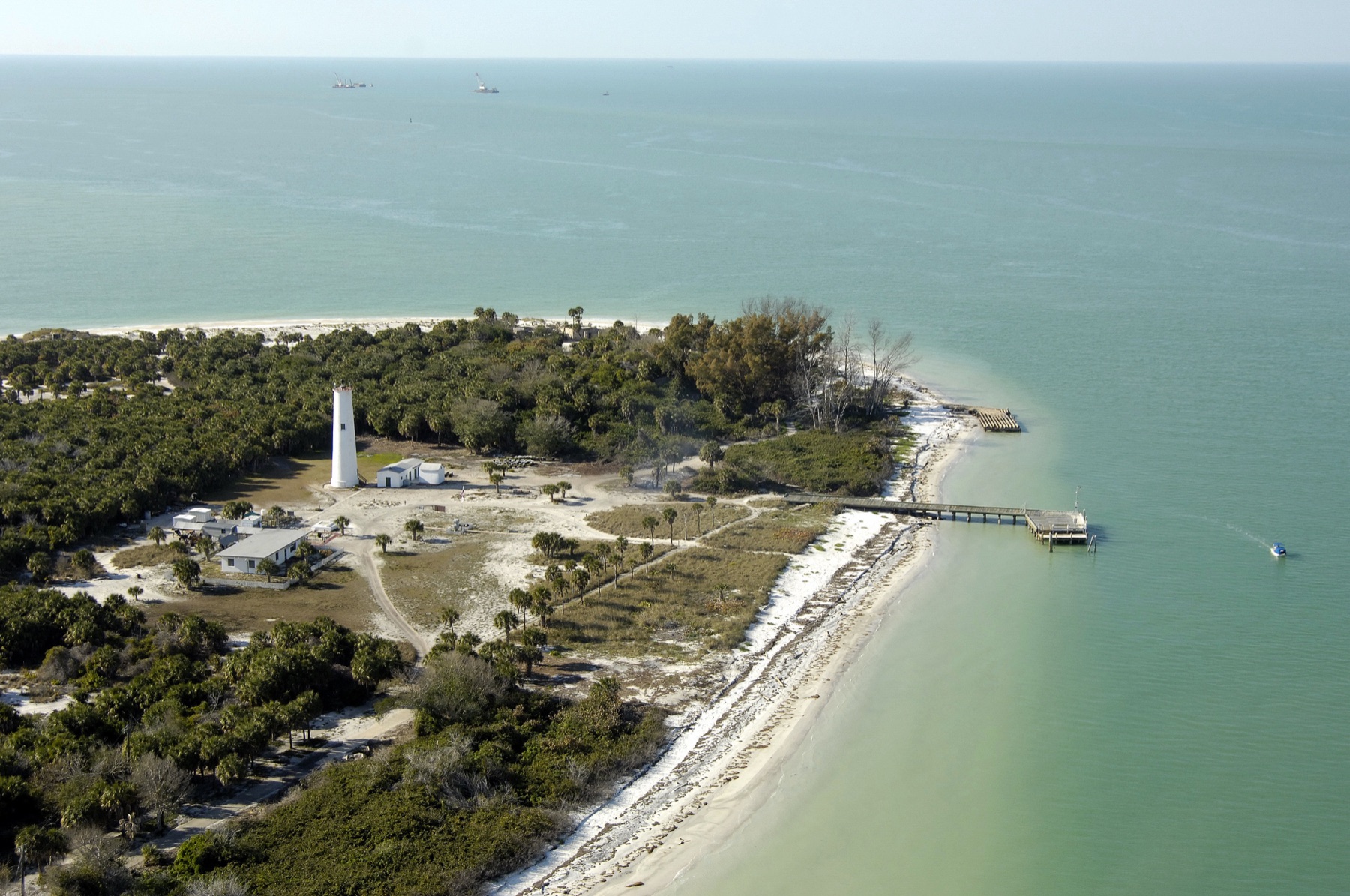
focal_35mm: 52
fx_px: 1966
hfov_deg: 37.9
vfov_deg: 25.7
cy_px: 448
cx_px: 675
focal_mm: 35
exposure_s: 1/1000
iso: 400
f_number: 6.3
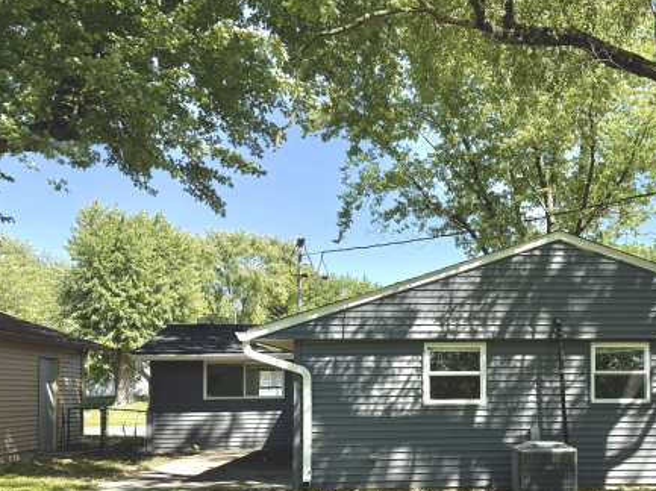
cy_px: 370
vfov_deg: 37.6
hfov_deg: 48.6
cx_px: 478
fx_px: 701
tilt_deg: +1.7
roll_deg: -1.6
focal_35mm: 37
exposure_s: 1/2169
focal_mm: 6.76
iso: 80
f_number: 1.78
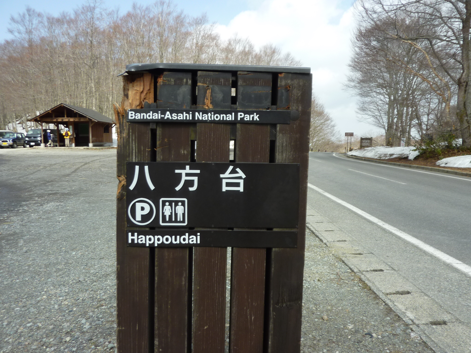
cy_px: 176
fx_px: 340
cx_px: 236
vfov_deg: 54.9
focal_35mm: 25
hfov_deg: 69.4
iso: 80
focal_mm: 4.1
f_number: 4
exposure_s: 1/400
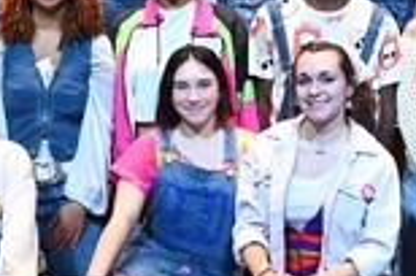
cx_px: 165
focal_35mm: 160
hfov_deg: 12.9
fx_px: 1845
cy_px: 66
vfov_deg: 8.5
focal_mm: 24
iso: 2000
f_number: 2.8
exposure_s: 1/640
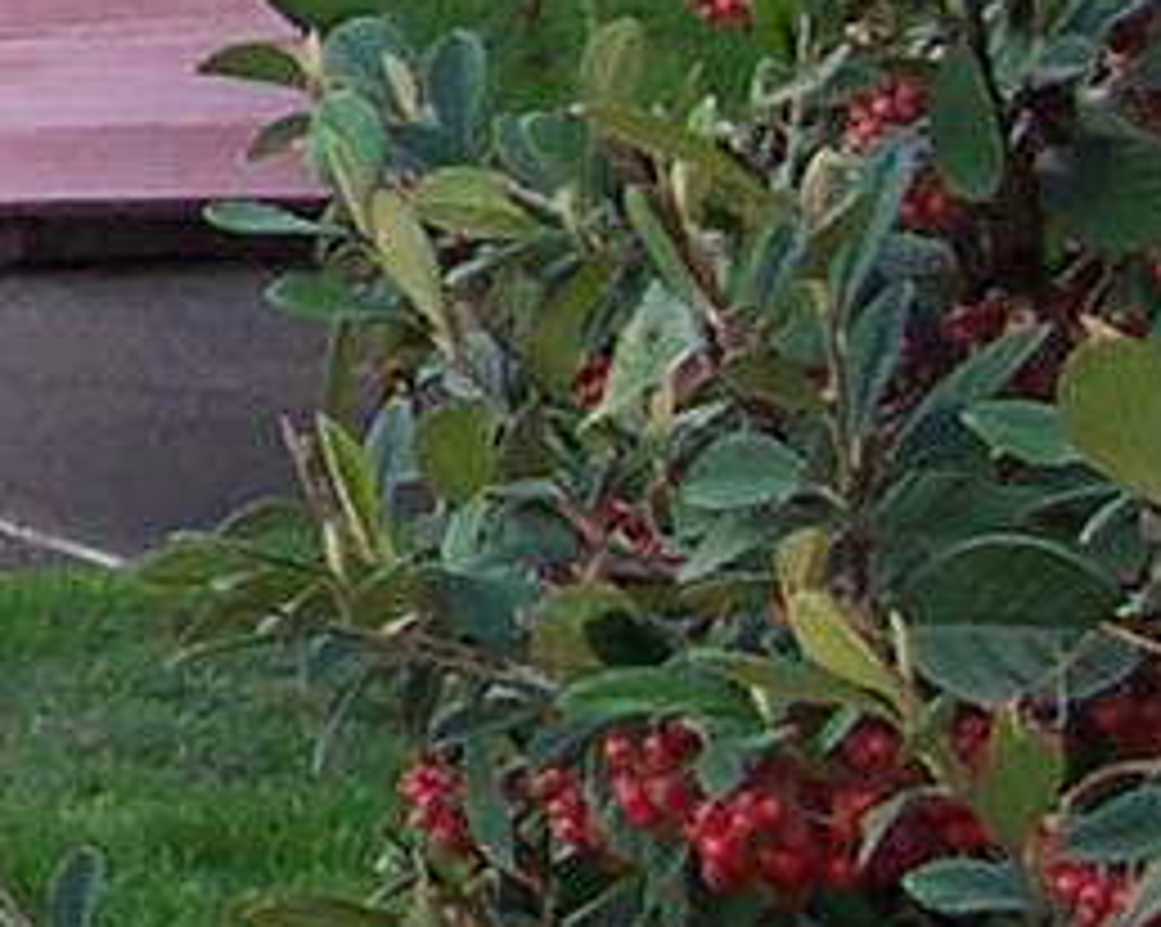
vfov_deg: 7.2
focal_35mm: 210
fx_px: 7210
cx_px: -2061
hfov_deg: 8.1
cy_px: -446
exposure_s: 1/60
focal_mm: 5.6
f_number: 2.8
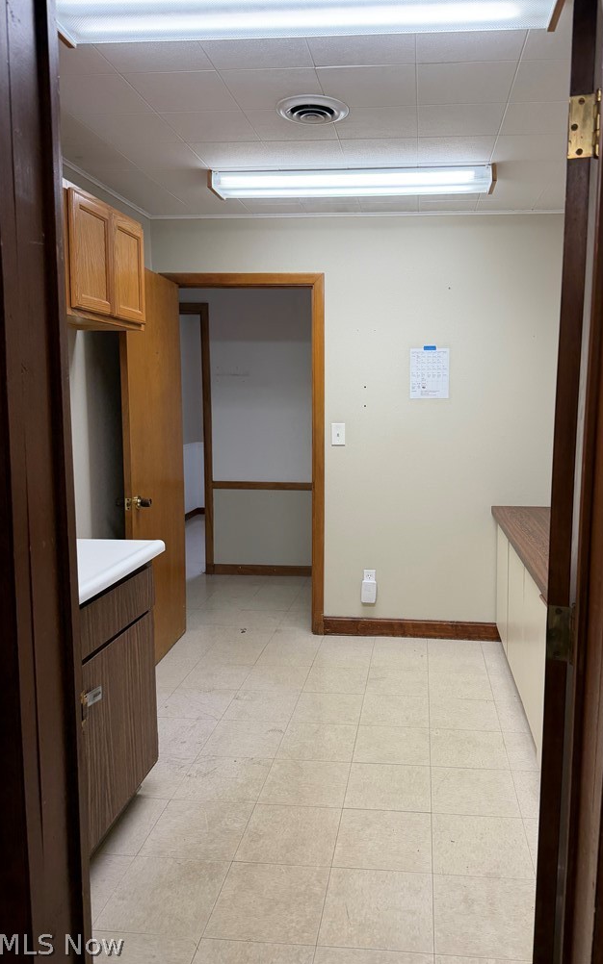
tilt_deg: -7.6
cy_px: 474
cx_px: 360
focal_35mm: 26
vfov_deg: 70.4
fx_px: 684
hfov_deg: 47.3
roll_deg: -1.1
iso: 125
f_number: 1.78
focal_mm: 6.76
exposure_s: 1/120
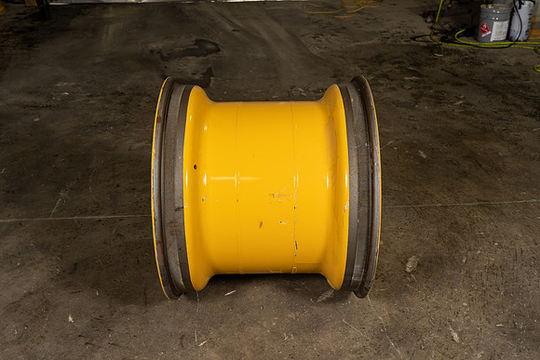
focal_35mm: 36
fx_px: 540
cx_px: 270
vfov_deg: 36.9
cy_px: 180
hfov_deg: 53.1
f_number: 5.6
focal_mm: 36
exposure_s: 1/100
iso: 800
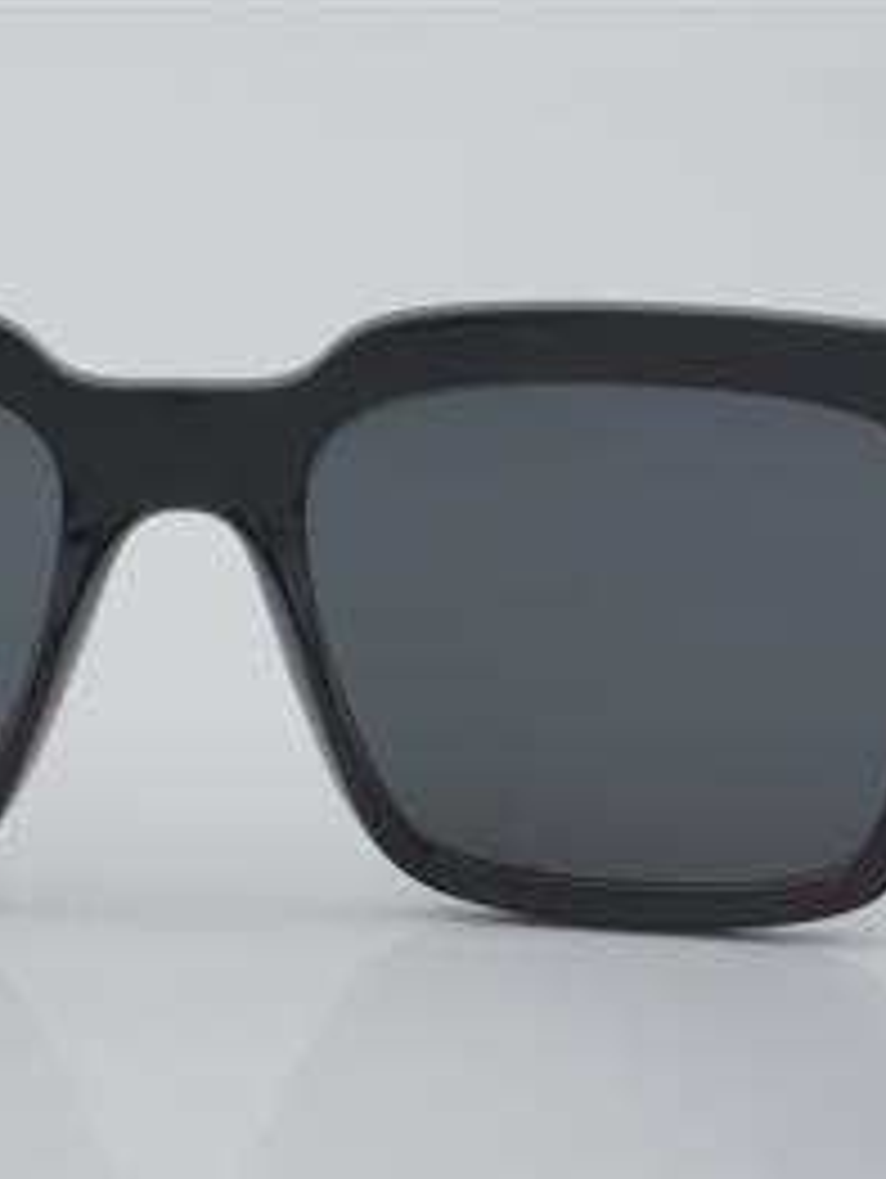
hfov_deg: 13.4
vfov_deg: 17.9
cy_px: 594
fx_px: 3748
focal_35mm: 110
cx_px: 175
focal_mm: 50
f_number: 32
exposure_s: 1/4
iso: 100
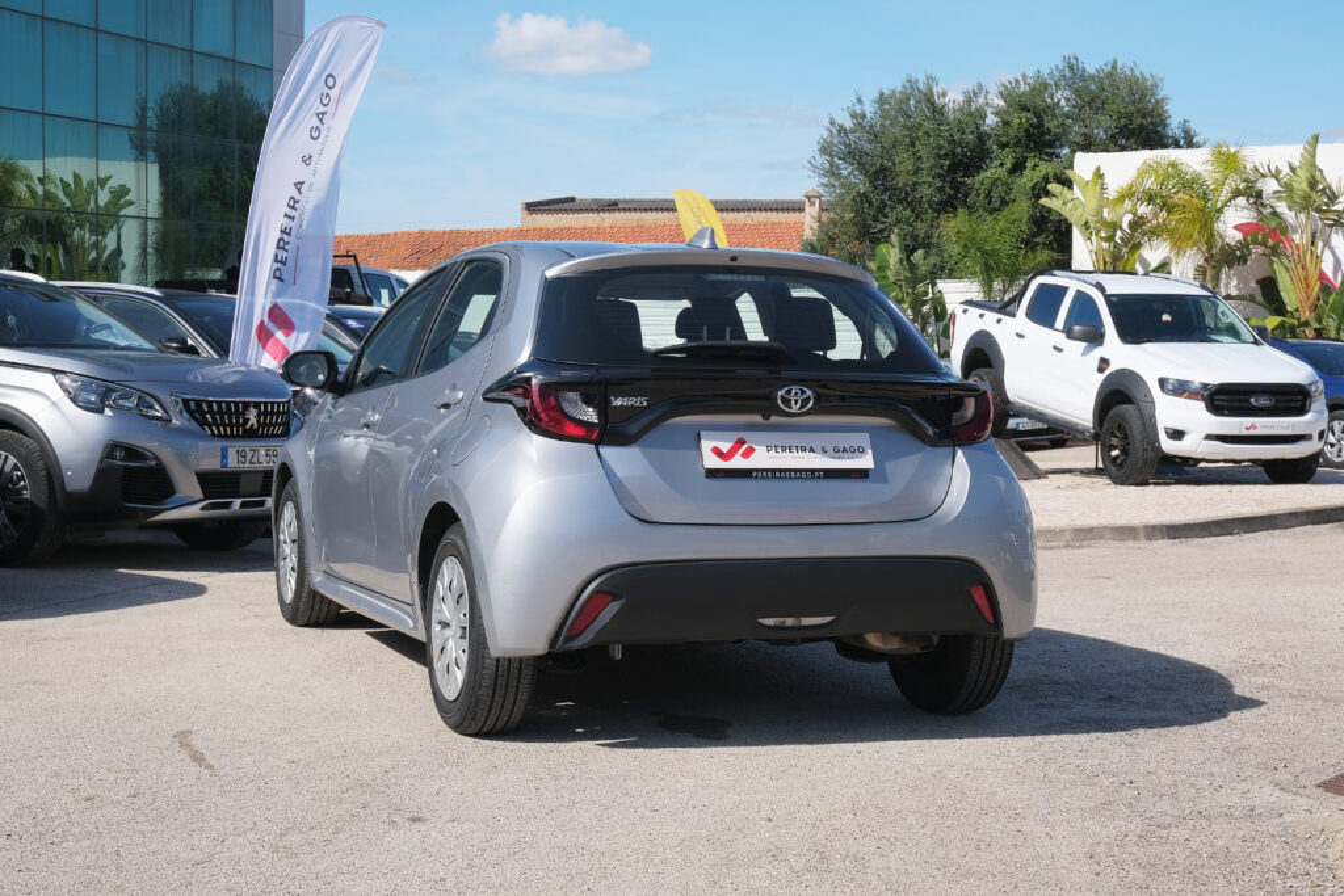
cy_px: 448
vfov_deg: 25.1
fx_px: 2016
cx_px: 672
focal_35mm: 54
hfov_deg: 36.9
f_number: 9
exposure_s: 1/320
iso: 160
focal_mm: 36.3
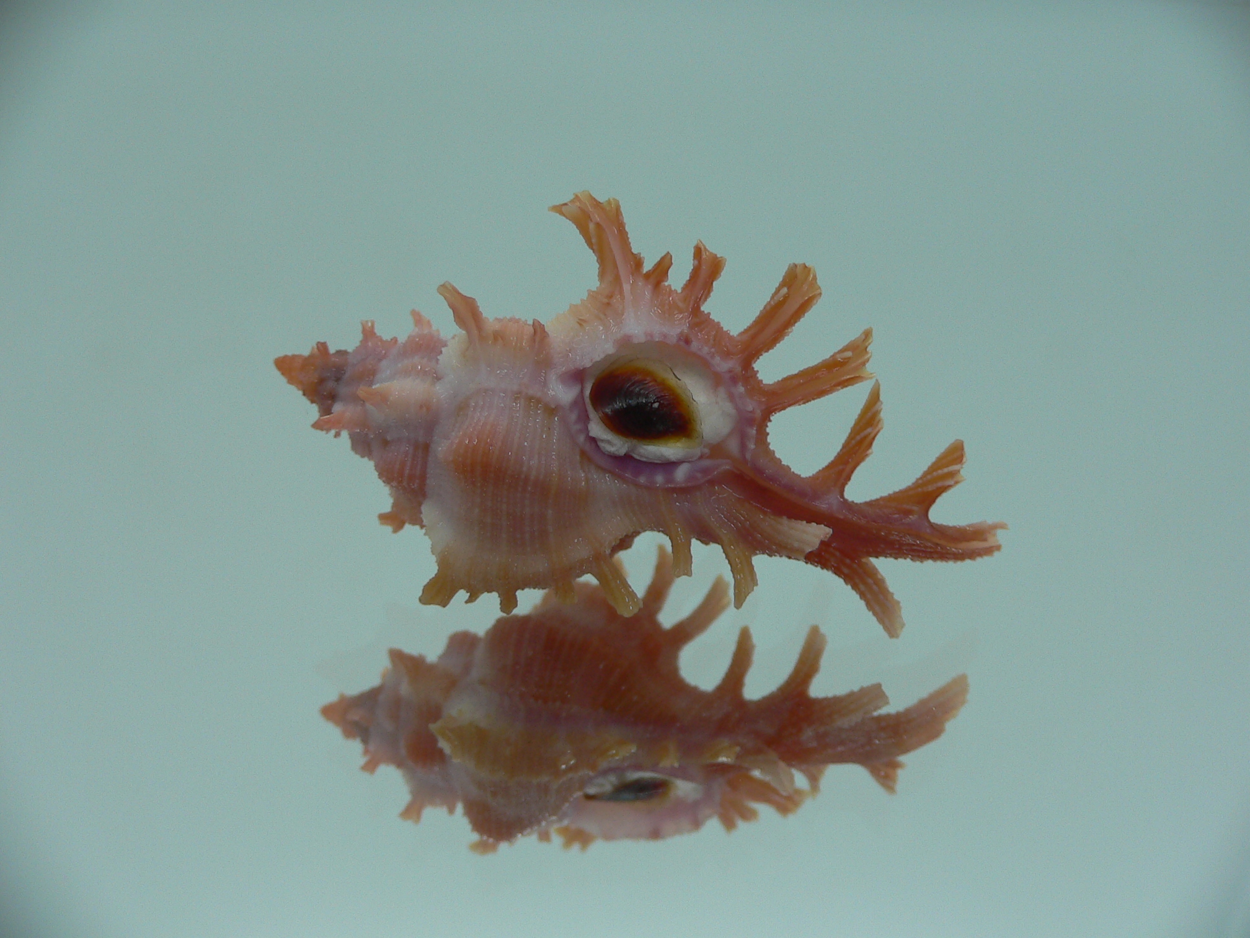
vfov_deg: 40.7
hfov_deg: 52.6
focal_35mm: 35
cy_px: 469
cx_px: 625
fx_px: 1264
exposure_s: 1/60
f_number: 2.8
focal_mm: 4.6
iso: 80
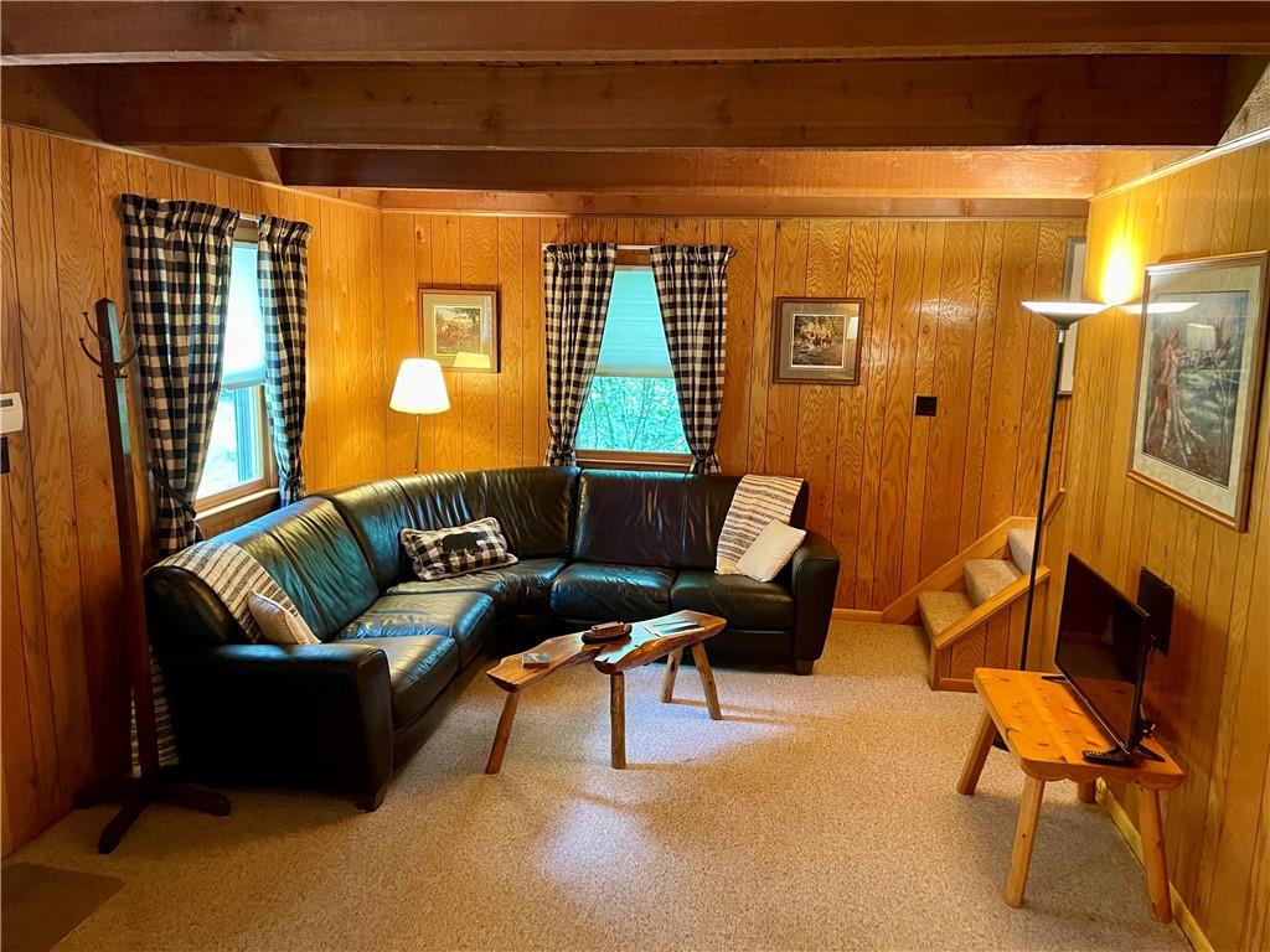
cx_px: 635
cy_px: 476
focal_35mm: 26
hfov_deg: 67.3
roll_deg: -1.3
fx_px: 954
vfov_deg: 53.1
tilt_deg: -9.3
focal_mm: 4.2
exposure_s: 1/40
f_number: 1.6
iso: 500
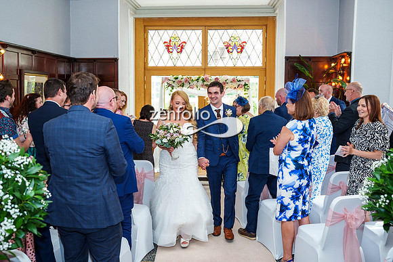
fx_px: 414
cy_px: 125
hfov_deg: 50.8
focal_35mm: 38
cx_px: 190
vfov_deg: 35.1
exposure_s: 1/250
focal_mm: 36
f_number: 3.5
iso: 800
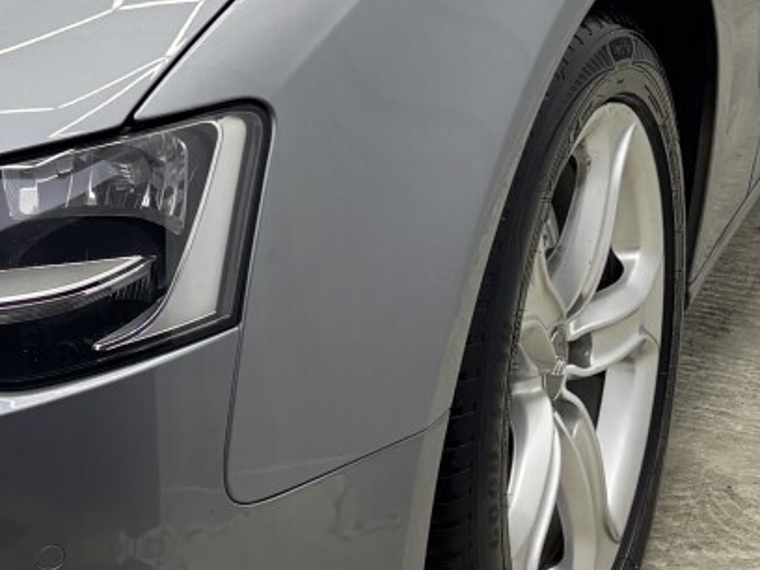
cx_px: -13
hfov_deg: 18.7
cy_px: 93
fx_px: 2239
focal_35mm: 102
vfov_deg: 14.4
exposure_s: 1/100
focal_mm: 5.96
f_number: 1.6
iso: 32
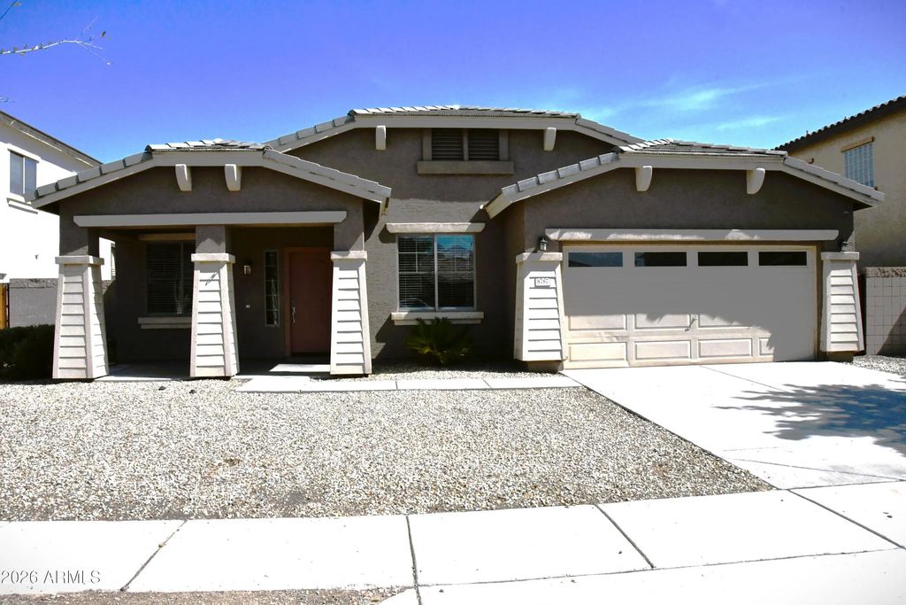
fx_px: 680
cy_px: 302
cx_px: 453
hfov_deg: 67.4
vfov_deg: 47.9
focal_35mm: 27
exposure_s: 1/2000
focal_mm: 18
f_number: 22
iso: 2500
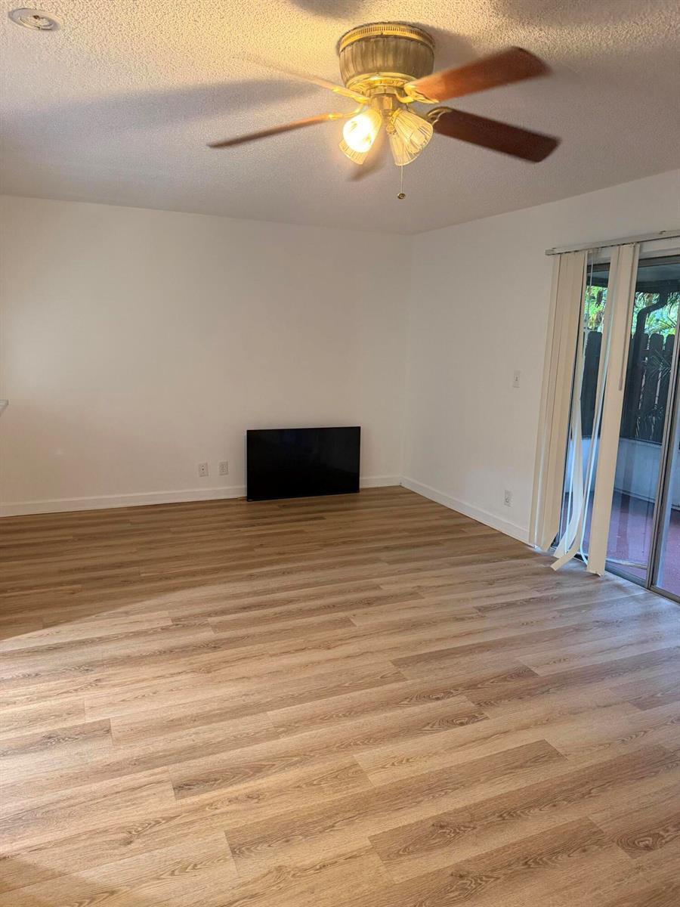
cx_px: 340
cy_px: 454
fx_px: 629
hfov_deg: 56.8
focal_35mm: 24
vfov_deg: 71.6
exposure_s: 1/60
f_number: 1.78
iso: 400
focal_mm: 6.76
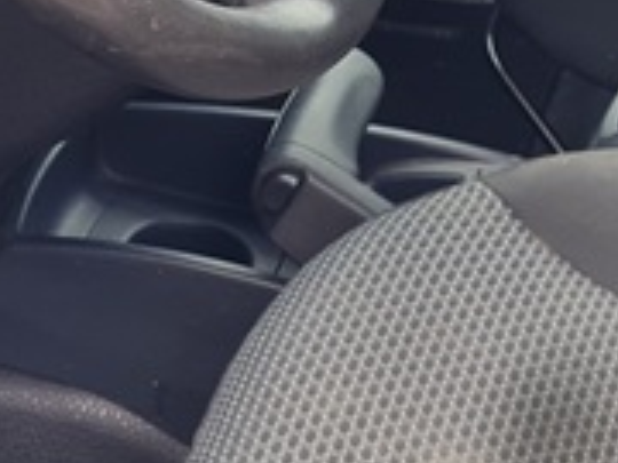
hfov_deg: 13.5
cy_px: 10
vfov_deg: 10.1
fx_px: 2607
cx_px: 130
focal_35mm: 146
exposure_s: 1/188
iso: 50
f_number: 1.8
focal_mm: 5.4
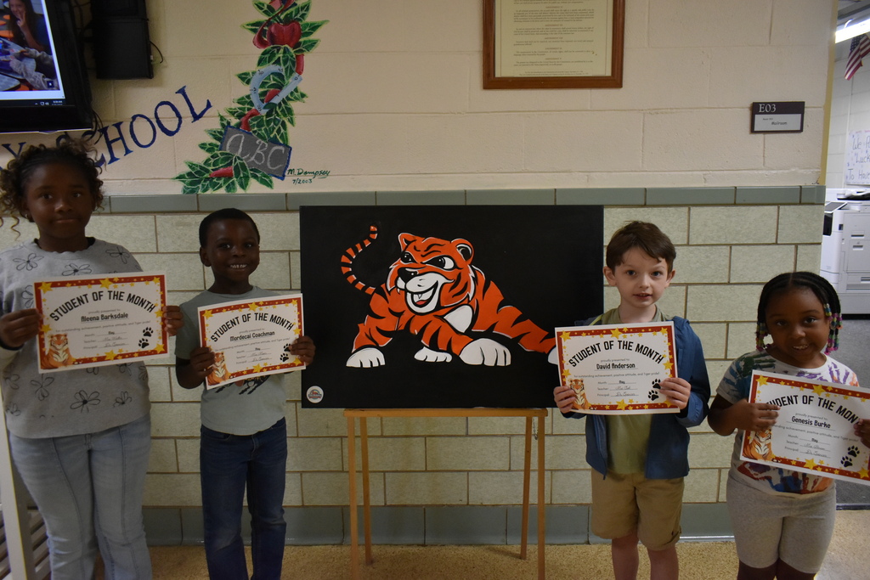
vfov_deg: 47.9
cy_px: 290
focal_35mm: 27
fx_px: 653
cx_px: 435
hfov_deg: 67.4
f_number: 3.5
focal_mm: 18
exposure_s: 1/125
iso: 1400
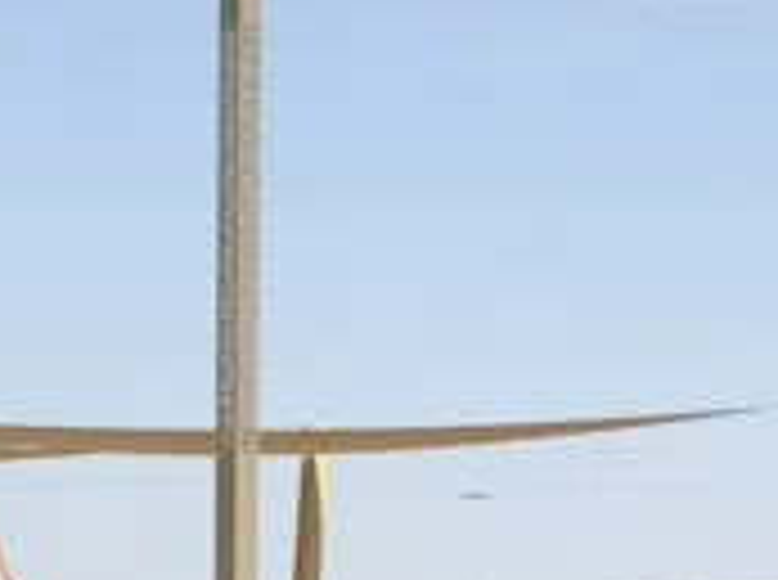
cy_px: 643
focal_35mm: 178
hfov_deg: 11.0
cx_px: 854
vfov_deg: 8.2
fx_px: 3992
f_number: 1.78
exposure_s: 1/4878
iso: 64
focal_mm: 6.76
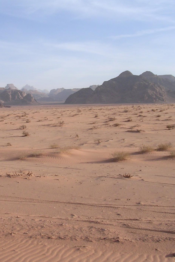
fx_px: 394
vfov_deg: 36.9
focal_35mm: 54
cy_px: 128
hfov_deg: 24.6
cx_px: 32
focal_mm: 5.8
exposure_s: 1/228
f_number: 5.6
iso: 100
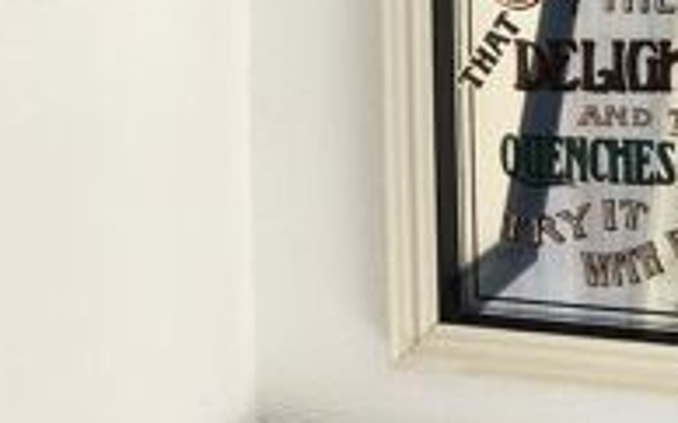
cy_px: -17
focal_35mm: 84
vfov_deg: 15.2
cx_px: 367
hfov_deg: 24.6
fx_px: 1551
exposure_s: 1/180
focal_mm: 5
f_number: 1.8
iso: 200
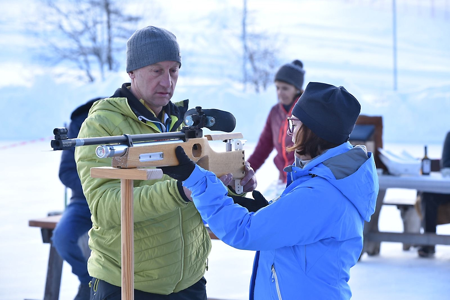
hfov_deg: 16.4
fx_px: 1563
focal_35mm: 125
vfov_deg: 11.0
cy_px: 150
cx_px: 225
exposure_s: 1/250
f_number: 7.1
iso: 400
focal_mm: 125
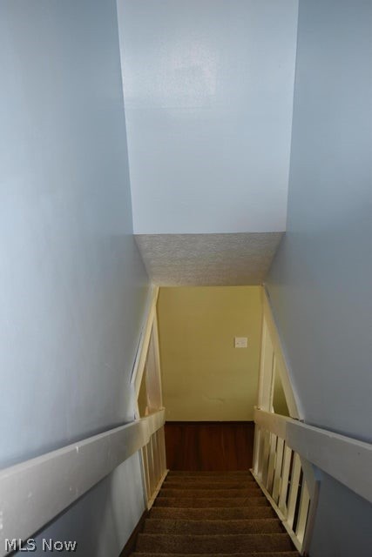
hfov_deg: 48.0
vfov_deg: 67.4
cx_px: 186
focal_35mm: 27
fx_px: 418
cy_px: 278
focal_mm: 18
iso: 800
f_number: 3.5
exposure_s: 1/60
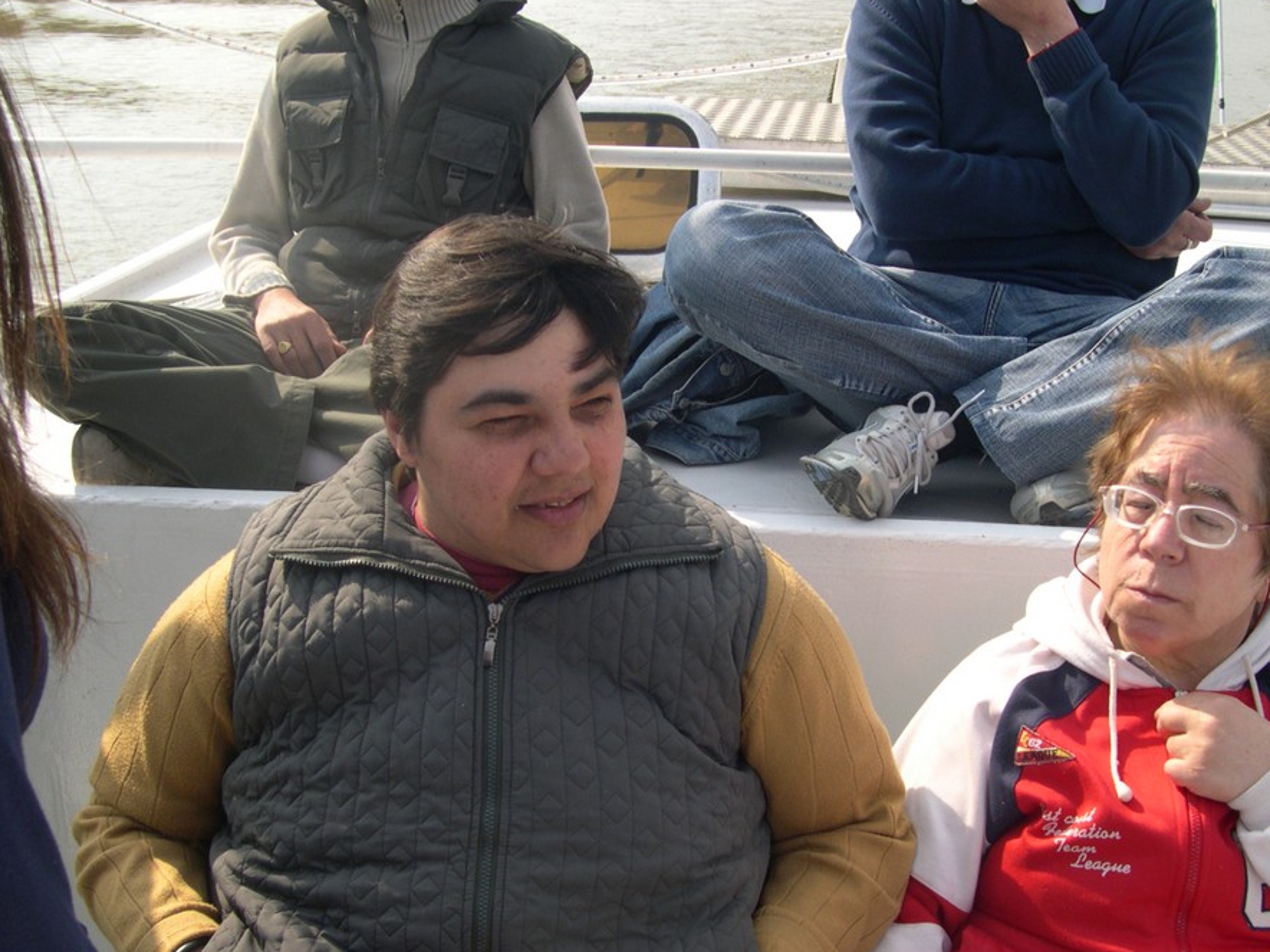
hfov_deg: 42.9
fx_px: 1614
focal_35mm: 44
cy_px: 537
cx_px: 694
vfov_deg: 32.8
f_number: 7.6
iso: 100
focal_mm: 8
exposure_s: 1/126
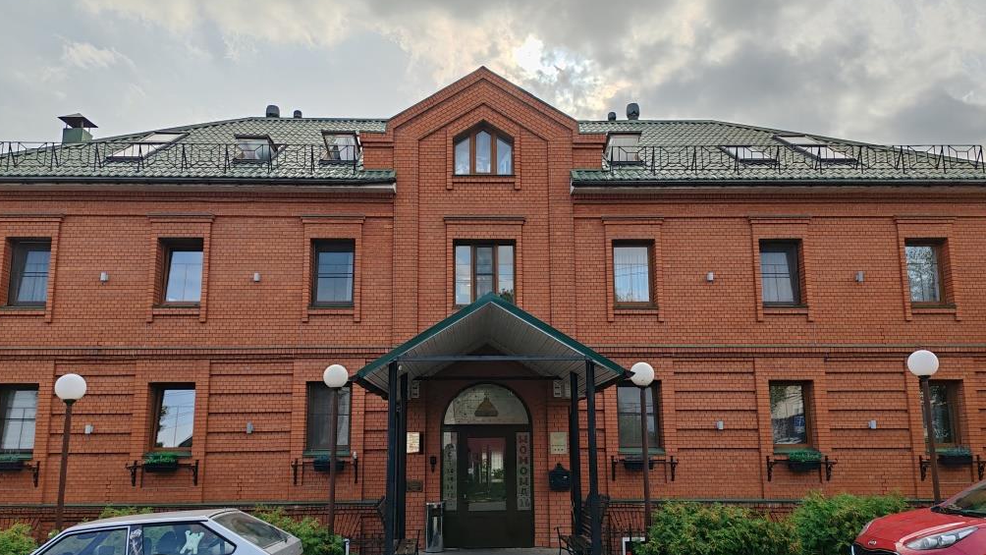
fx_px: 784
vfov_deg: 38.9
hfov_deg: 64.3
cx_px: 491
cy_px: 318
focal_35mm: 30
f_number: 1.9
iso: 50
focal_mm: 6.12
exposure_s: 1/800
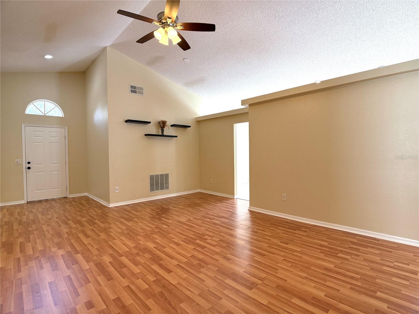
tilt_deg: -1.2
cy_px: 157
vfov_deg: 56.8
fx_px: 291
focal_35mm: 24
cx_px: 210
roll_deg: +0.3
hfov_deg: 71.6
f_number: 1.78
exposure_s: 1/237
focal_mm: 6.76
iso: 200
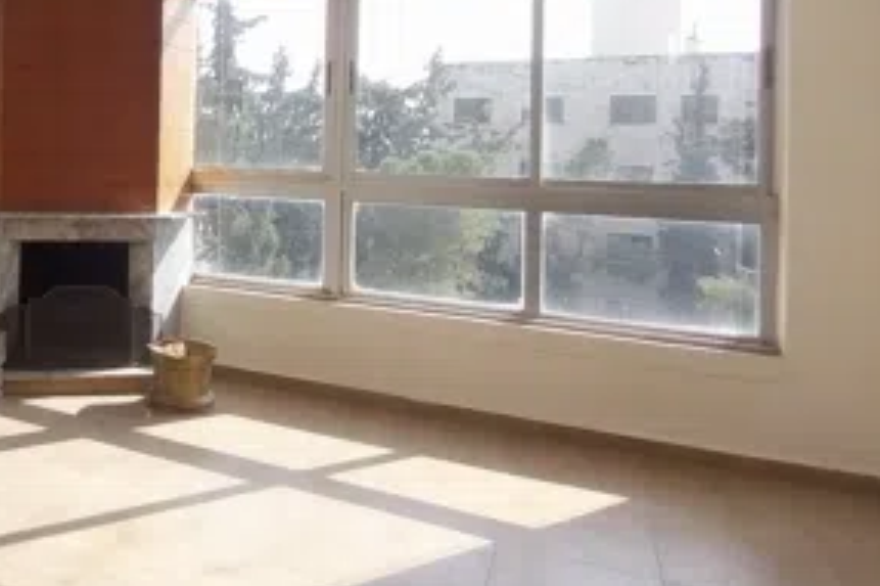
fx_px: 806
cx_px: 12
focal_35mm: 33
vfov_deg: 38.7
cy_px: 133
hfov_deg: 48.0
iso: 65
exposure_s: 1/423
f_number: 2.2
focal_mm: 1.3
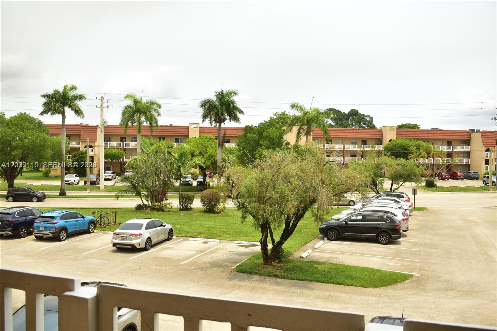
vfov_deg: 40.0
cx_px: 248
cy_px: 166
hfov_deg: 57.2
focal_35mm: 33
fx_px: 455
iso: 100
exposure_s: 1/125
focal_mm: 22
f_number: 5.6
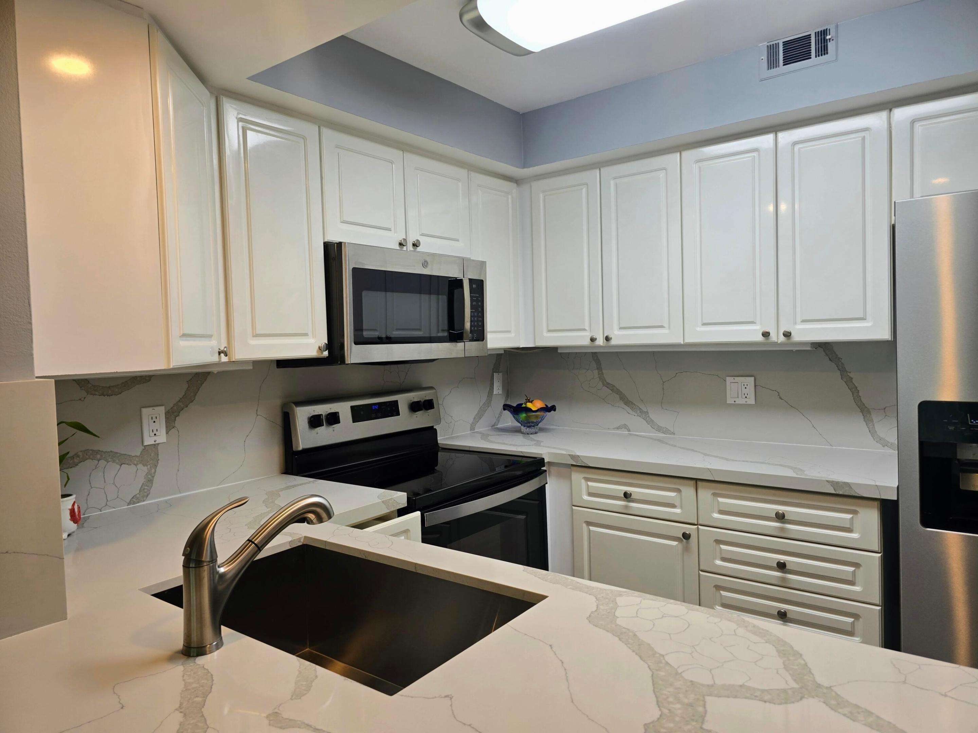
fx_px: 650
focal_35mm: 23
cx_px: 489
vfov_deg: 58.9
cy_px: 366
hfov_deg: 73.9
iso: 50
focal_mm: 6.3
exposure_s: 1/120
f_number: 1.7
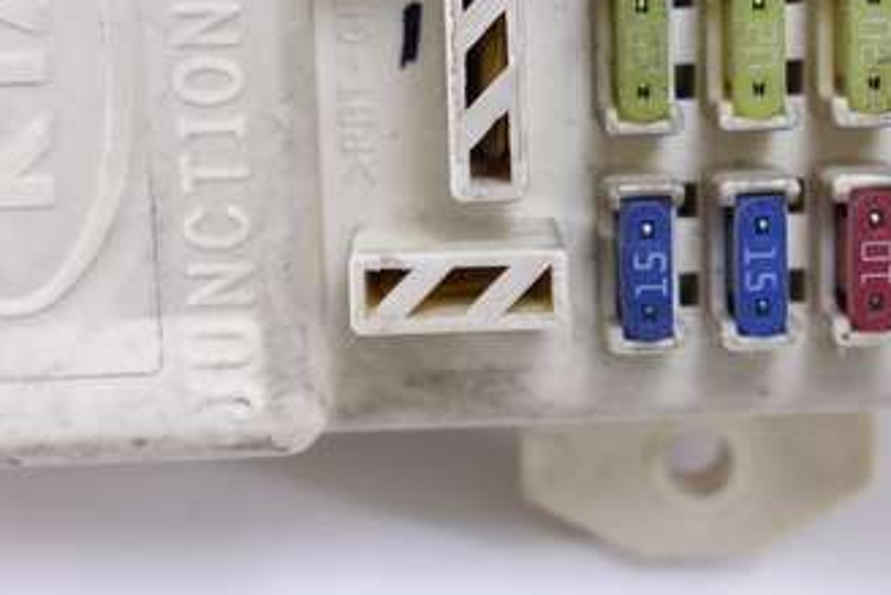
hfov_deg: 28.8
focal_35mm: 70
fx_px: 1733
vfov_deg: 19.3
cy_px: 113
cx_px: 451
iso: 125
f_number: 2
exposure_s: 1/100
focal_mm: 10.4
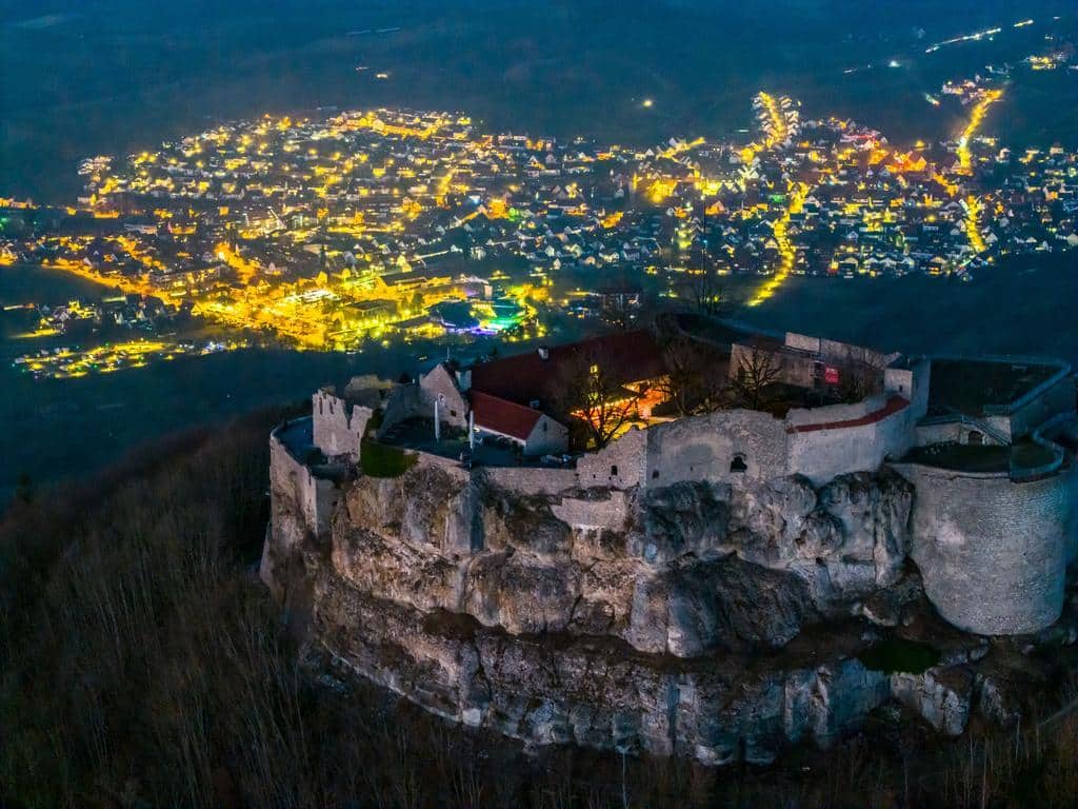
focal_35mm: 70
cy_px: 404
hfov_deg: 27.8
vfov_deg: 21.0
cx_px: 539
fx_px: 2180
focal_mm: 19.35
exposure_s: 1/2.5
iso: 2850
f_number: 2.8
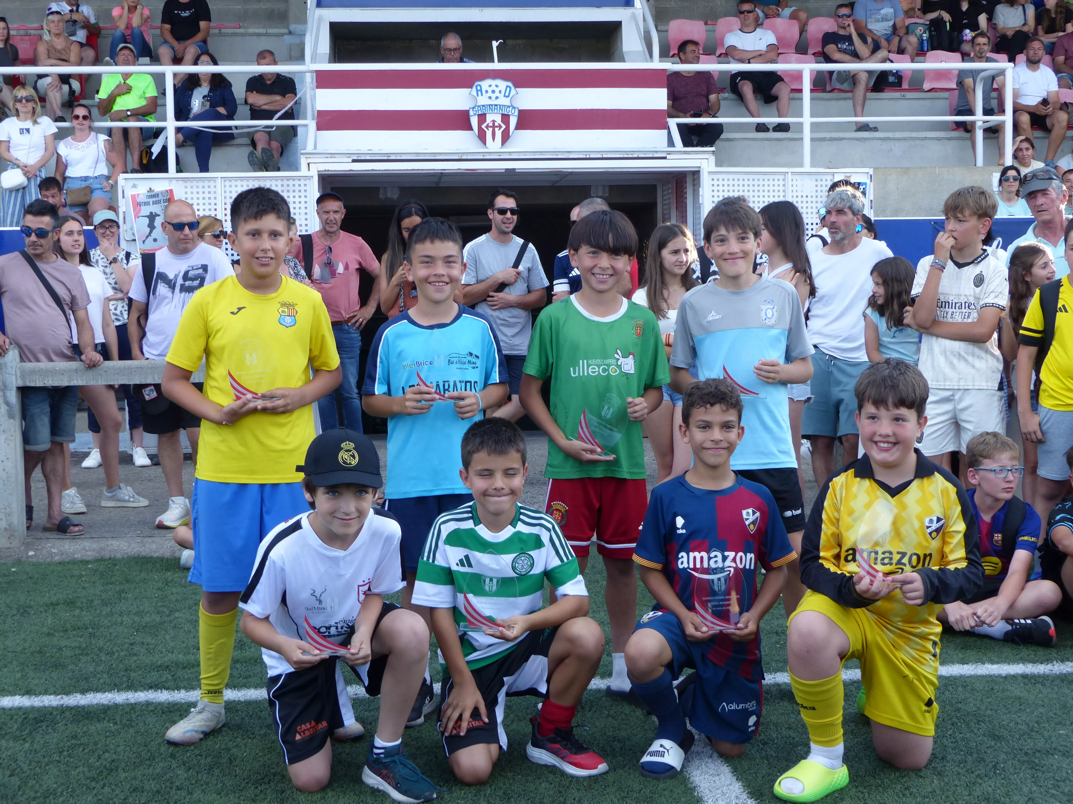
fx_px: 1550
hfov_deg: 38.2
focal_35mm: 50
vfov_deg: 29.1
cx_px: 536
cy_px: 402
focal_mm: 9.1
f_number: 3.5
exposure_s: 1/125
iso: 100
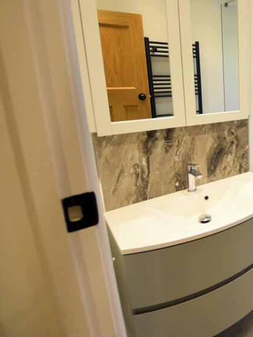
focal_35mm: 26
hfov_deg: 41.4
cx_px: 283
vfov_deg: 66.7
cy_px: 137
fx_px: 253
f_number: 4
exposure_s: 1/60
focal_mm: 10
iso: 640
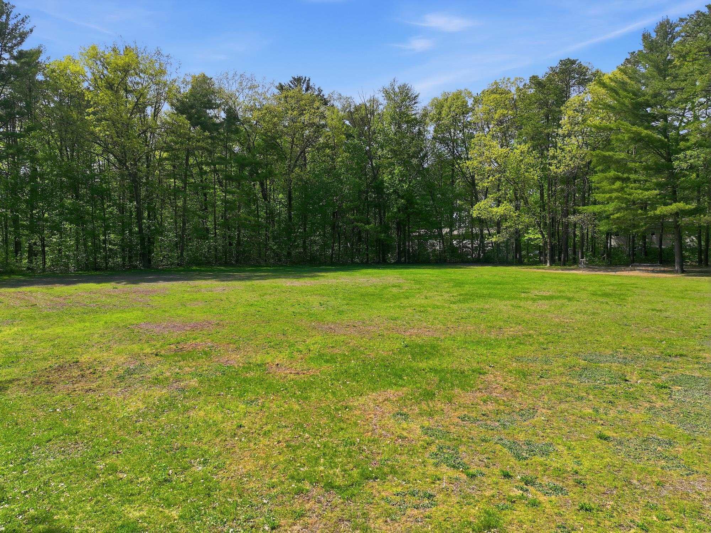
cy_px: 266
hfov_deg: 71.6
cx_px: 356
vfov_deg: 56.8
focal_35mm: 24
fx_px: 493
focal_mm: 12.3
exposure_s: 1/4000
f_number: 2.8
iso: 140
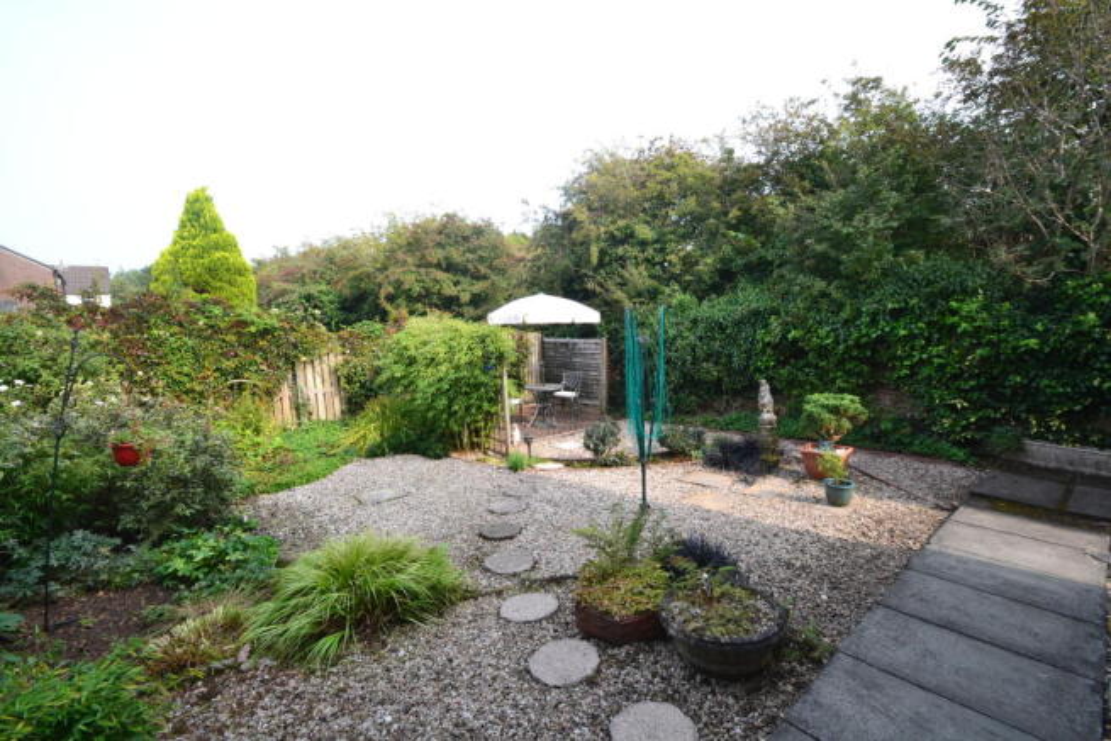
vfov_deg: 77.4
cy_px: 370
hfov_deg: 100.4
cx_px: 556
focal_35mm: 15
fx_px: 463
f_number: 10
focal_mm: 10
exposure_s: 1/160
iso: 400
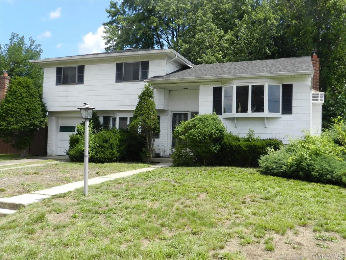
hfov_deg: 56.8
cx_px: 173
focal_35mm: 32
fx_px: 320
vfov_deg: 44.2
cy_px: 130
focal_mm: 5.6
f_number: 3.7
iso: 160
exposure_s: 1/800
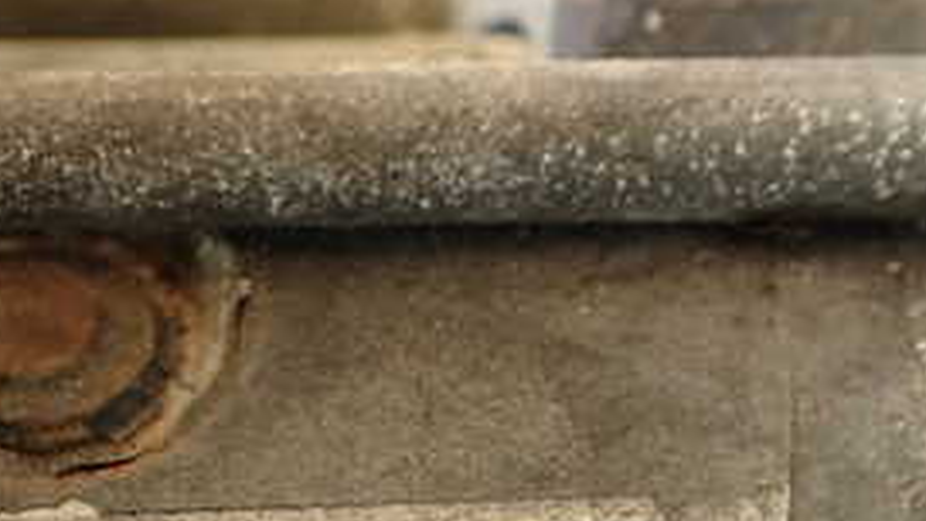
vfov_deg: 15.6
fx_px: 1768
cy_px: 756
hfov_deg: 28.5
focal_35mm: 72
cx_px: 150
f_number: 2.3
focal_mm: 5.4
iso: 200
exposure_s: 1/30
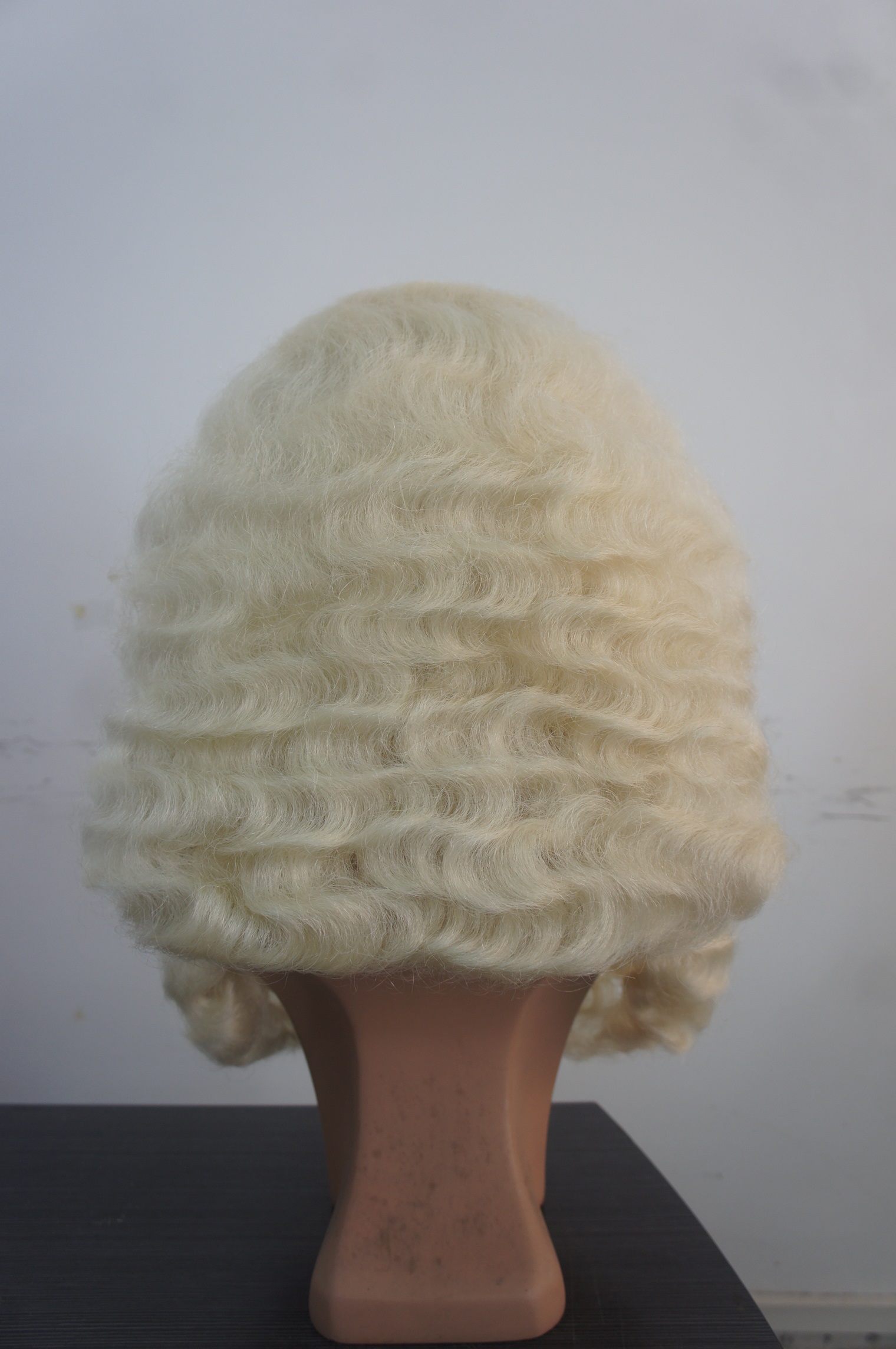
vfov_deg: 59.5
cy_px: 674
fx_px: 1179
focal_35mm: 32
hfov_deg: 41.6
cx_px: 448
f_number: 4
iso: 200
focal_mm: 21
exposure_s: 1/40
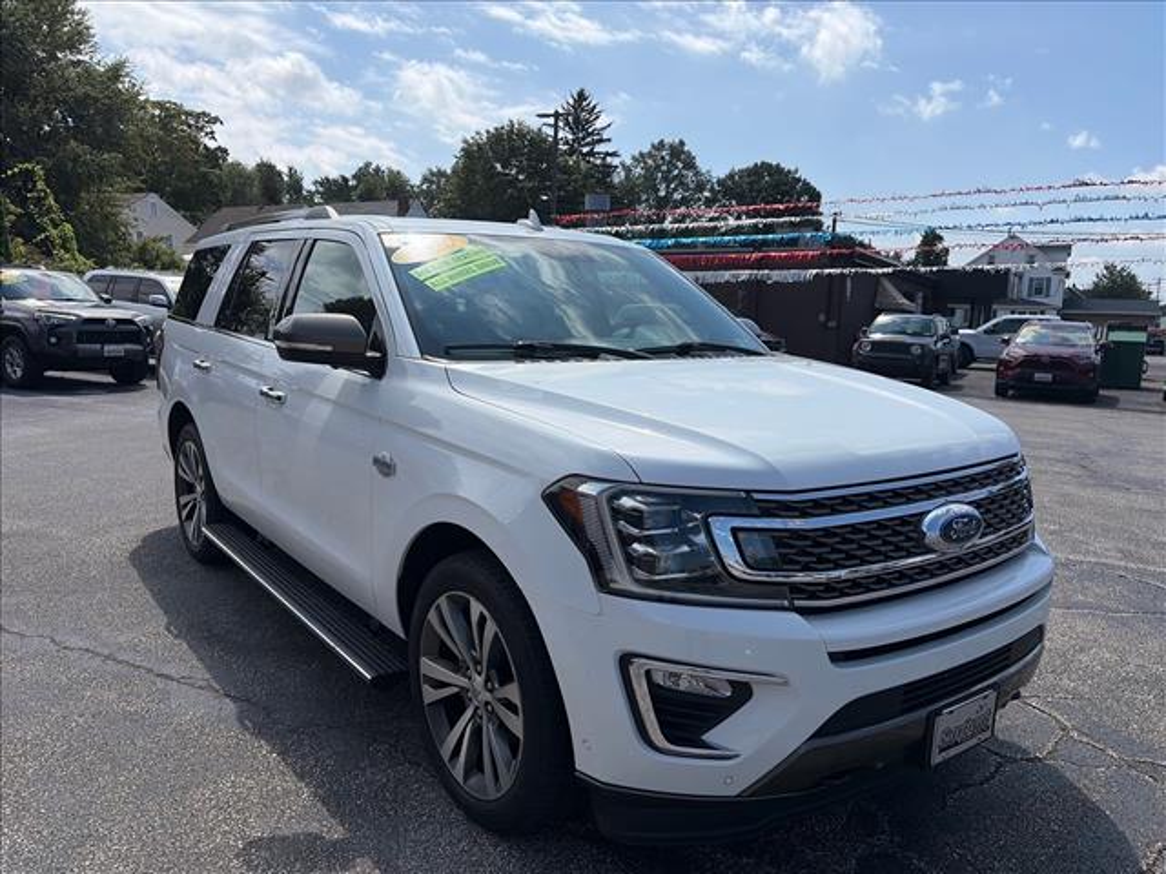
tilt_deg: -8.0
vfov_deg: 53.1
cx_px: 583
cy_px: 437
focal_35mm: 26
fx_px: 876
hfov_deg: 67.3
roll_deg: -0.9
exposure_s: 1/7813
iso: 64
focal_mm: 5.96
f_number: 1.6
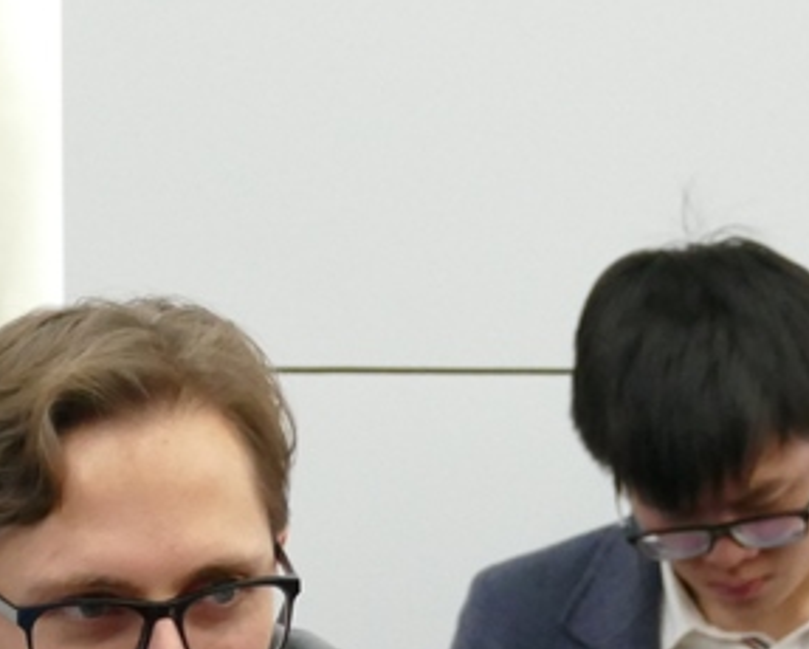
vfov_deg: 6.4
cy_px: 830
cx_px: 651
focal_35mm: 241
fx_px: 5774
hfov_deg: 8.0
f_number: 3.6
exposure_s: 1/80
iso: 1600
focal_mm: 23.3
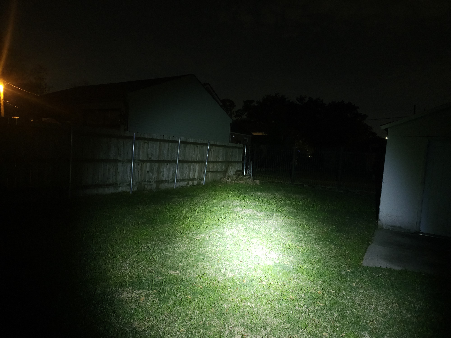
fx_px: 300
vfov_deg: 58.9
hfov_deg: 73.9
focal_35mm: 23
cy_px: 169
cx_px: 226
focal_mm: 6.3
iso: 800
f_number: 1.7
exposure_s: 1/10
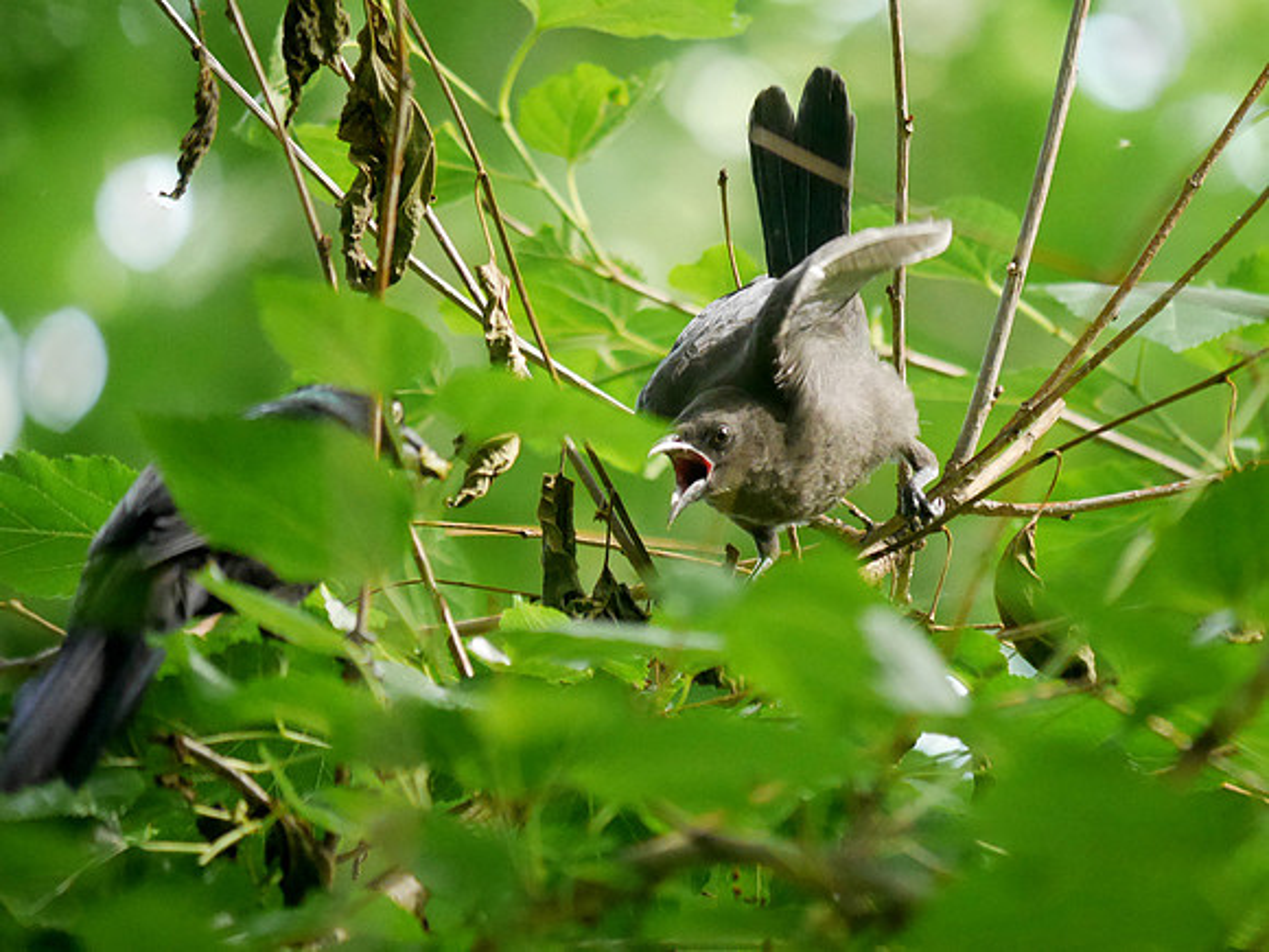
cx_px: 634
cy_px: 476
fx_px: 21996
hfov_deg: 3.3
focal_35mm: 600
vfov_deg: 2.5
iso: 4000
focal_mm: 300
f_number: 5.6
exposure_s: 1/320
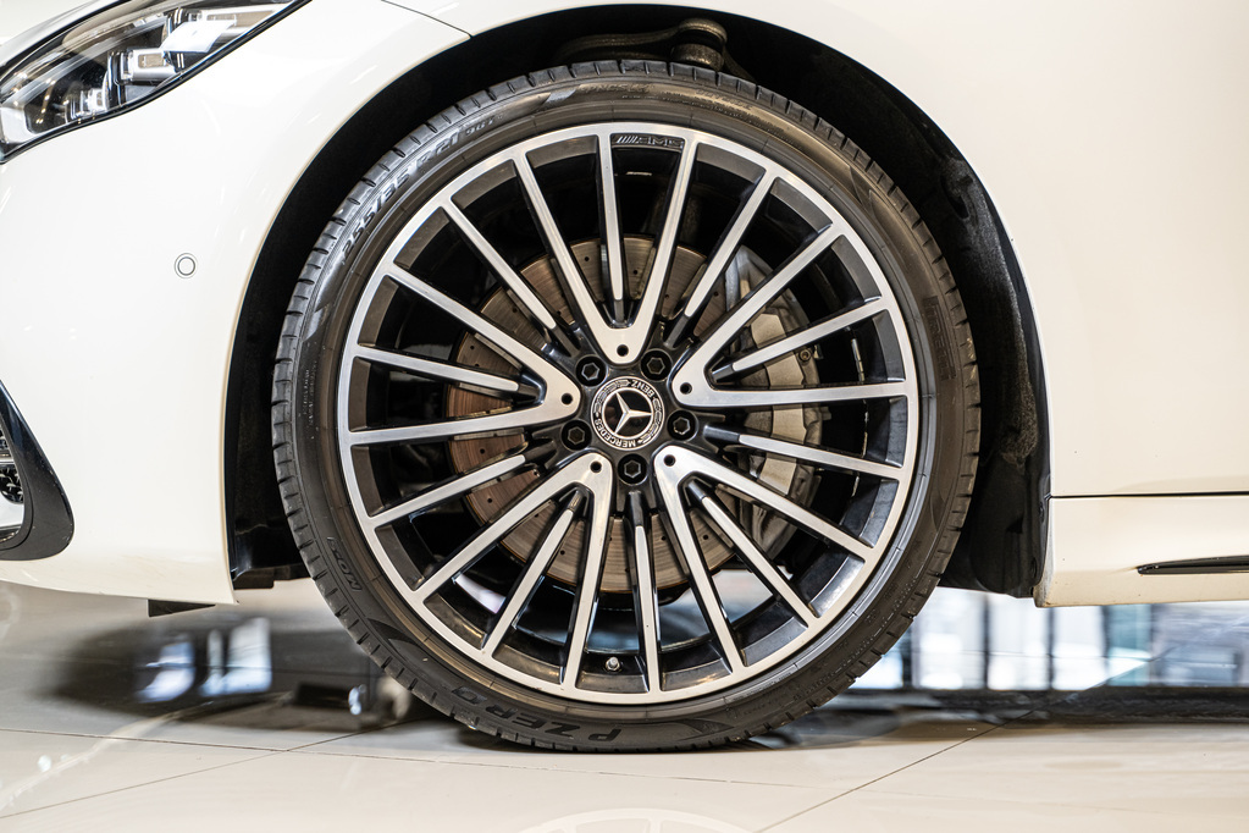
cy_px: 416
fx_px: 2186
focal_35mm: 63
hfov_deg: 31.9
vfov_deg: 21.6
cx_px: 624
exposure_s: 1/160
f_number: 2.8
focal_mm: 63
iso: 640
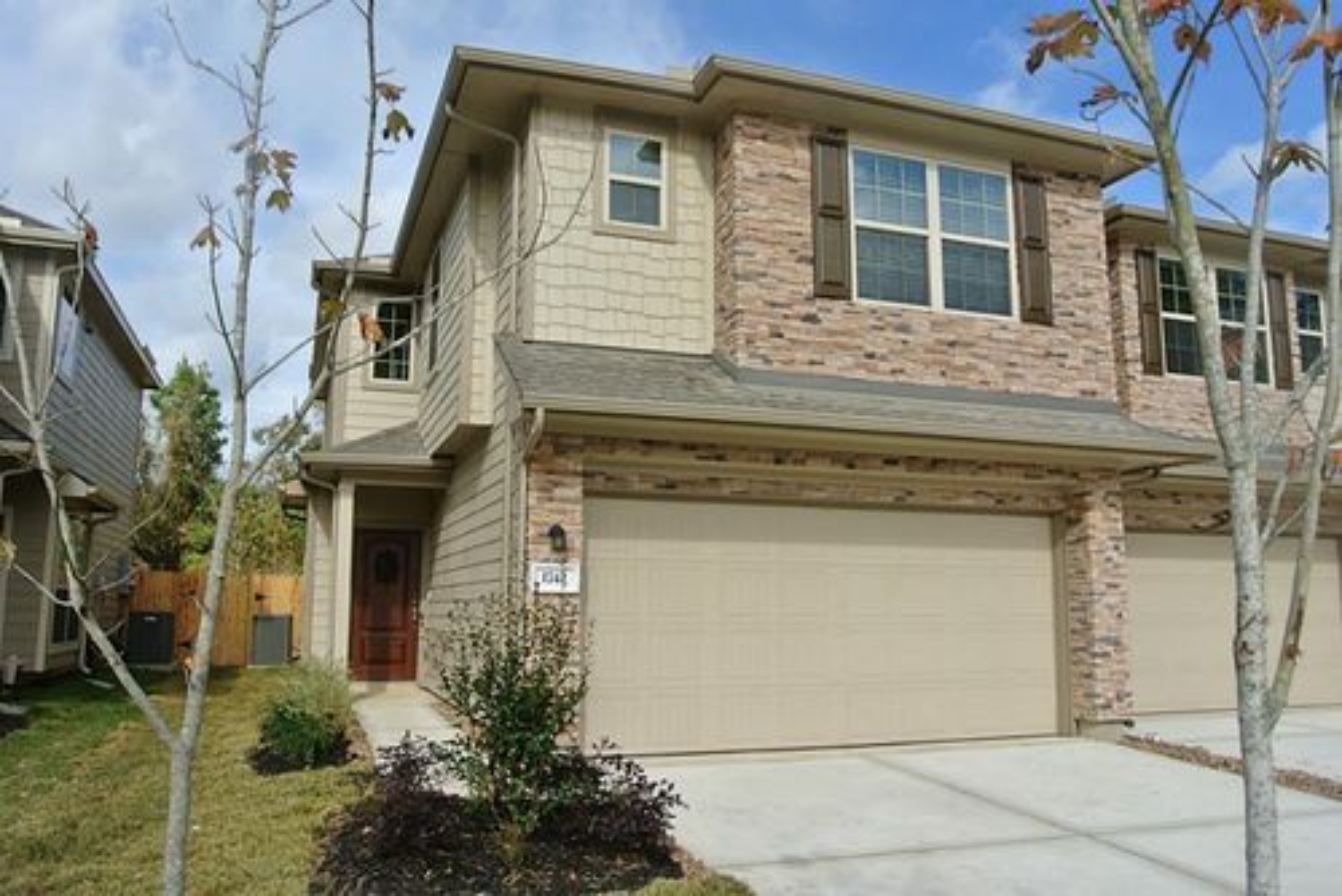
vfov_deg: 48.0
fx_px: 1007
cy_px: 448
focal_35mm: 27
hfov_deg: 67.4
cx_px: 671
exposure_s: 1/60
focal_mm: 10
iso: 100
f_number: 16
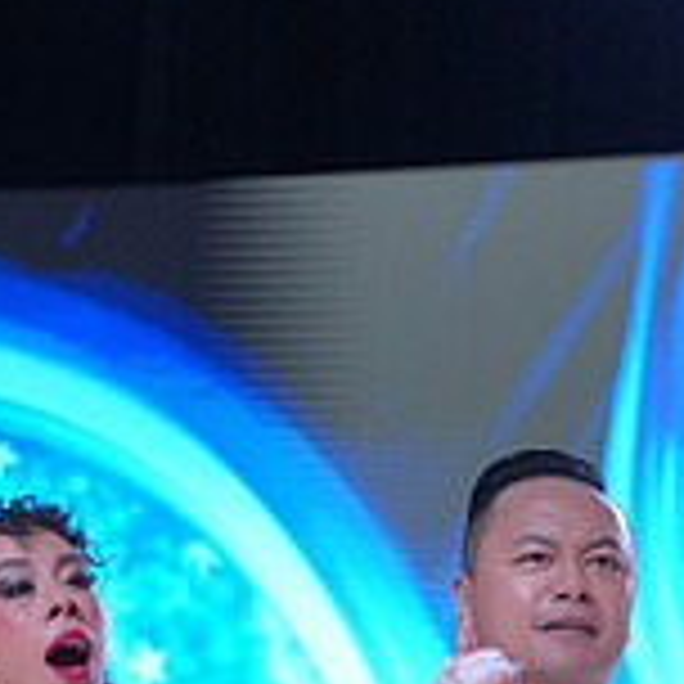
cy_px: 1206
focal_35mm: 256
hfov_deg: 6.8
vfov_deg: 6.7
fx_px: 5723
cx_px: 340
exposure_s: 1/400
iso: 1600
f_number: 5.6
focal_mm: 79
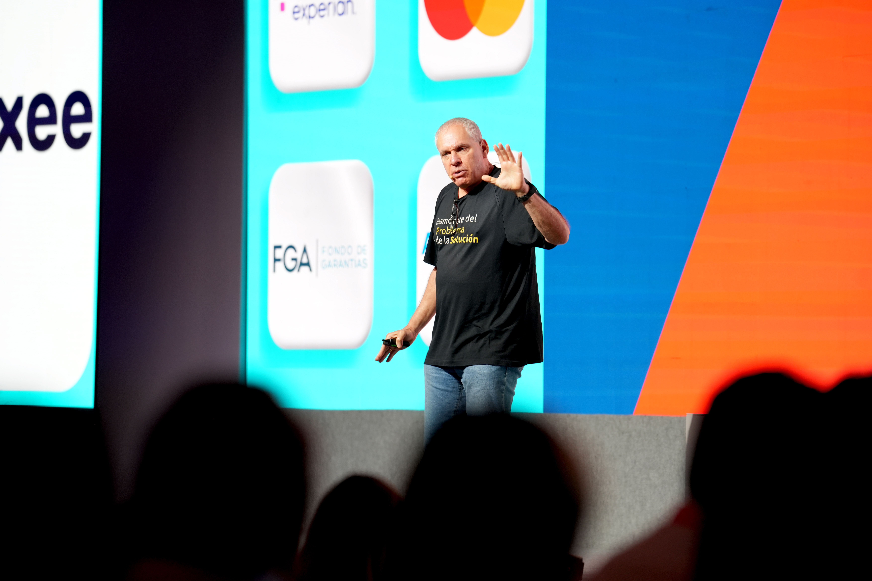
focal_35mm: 200
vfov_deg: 6.9
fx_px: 4844
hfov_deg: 10.3
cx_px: 436
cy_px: 290
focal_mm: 200
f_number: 3.5
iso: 640
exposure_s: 1/100
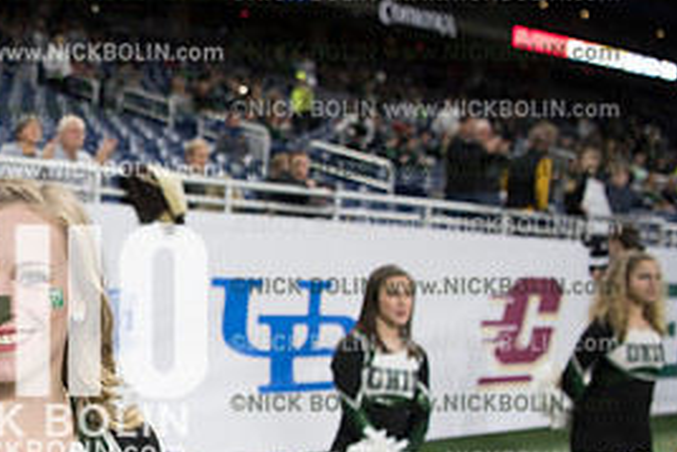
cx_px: 28
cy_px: 345
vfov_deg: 25.7
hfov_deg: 35.2
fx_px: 978
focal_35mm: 52
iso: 1250
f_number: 2.8
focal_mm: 24
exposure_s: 1/800
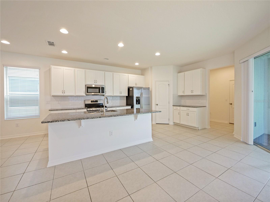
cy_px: 101
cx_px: 135
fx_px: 109
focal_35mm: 14
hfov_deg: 102.1
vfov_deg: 85.6
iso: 800
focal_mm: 7
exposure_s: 1/60
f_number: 4
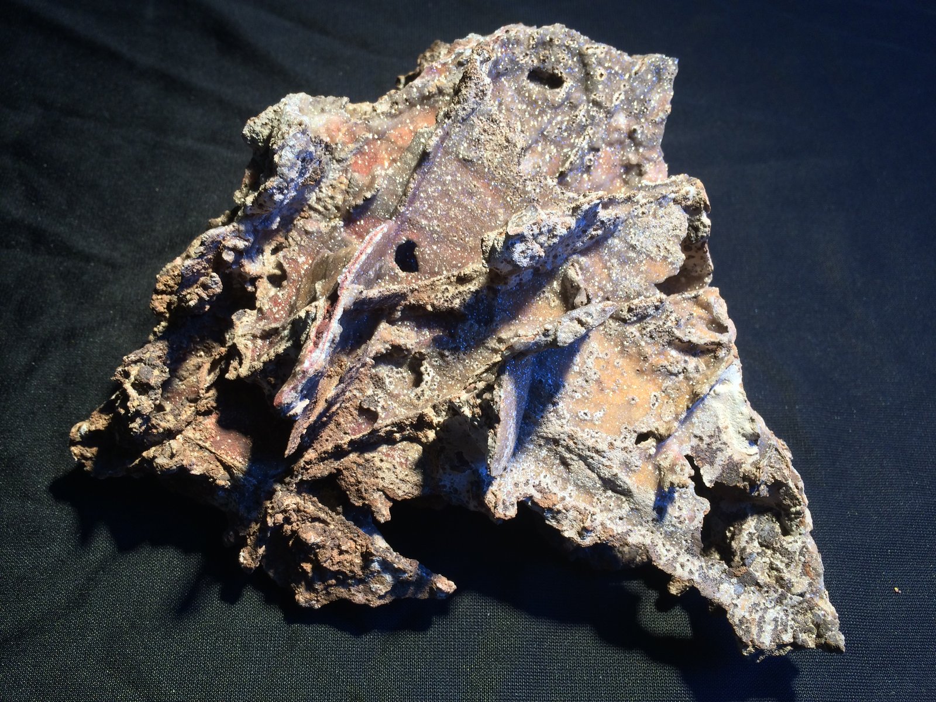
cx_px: 468
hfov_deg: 61.7
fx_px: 784
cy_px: 351
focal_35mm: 29
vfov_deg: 48.2
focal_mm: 4.15
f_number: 2.2
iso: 64
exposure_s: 1/33
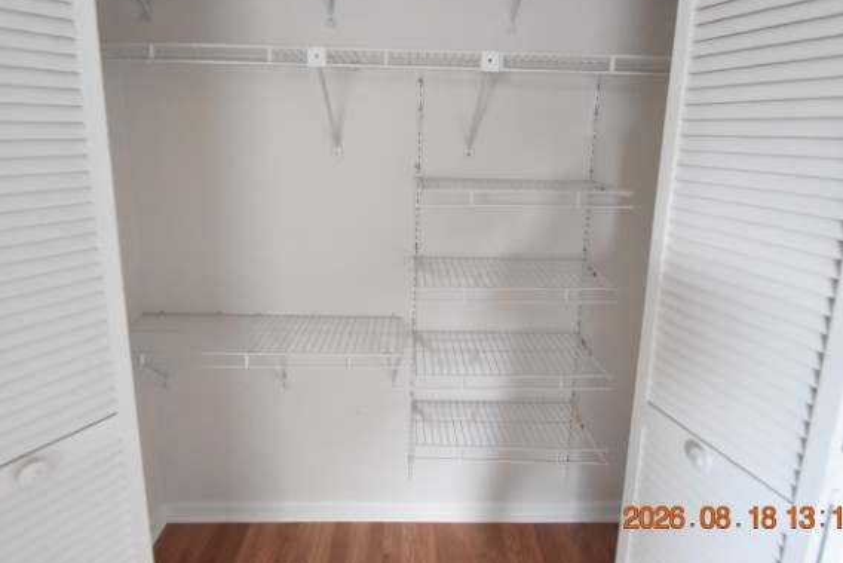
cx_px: 427
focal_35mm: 19
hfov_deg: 86.9
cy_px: 215
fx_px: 445
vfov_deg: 63.8
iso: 4500
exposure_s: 1/60
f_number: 3.5
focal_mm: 10
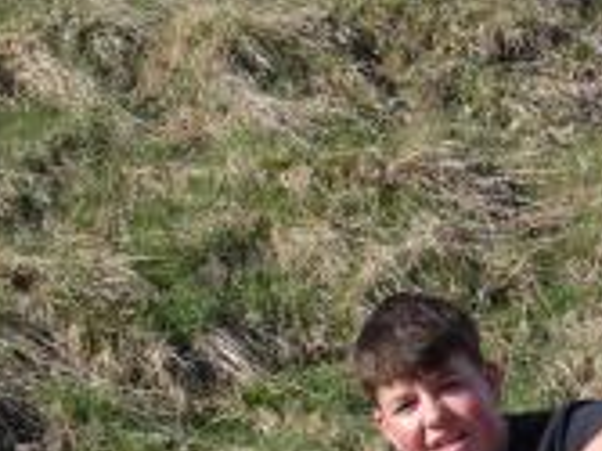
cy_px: 422
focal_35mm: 287
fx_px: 4988
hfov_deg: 6.9
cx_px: 566
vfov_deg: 5.2
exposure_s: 1/320
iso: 80
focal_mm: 21.5
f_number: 5.1
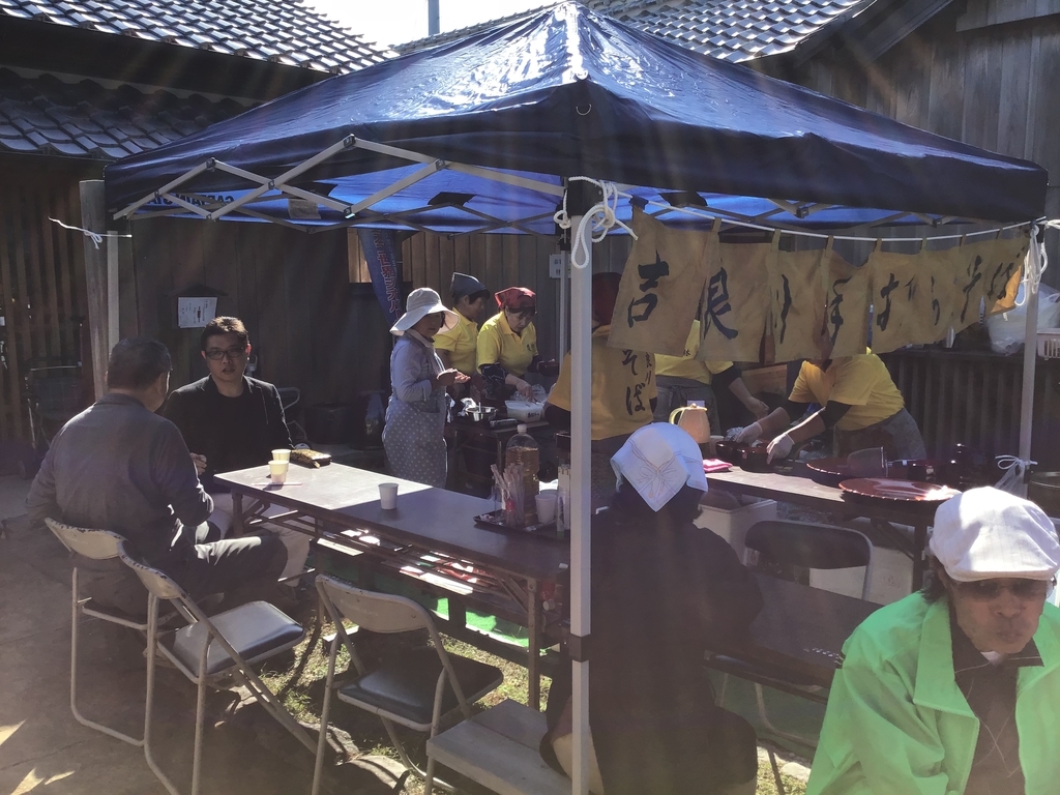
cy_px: 398
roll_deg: +0.3
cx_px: 530
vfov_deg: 45.4
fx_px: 949
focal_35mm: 31
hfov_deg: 58.4
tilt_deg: -6.8
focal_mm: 3.3
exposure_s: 1/547
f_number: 2.4
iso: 25
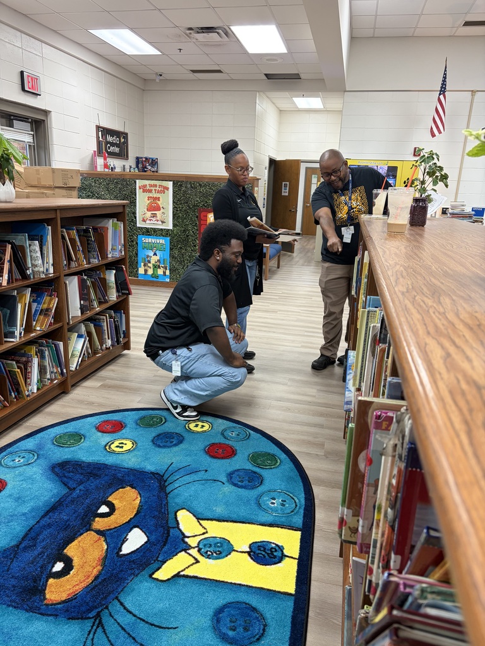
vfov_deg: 67.3
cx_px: 242
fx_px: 486
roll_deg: -2.0
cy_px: 323
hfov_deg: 53.1
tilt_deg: -15.2
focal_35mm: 26
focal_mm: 5.96
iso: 125
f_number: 1.6
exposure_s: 1/60
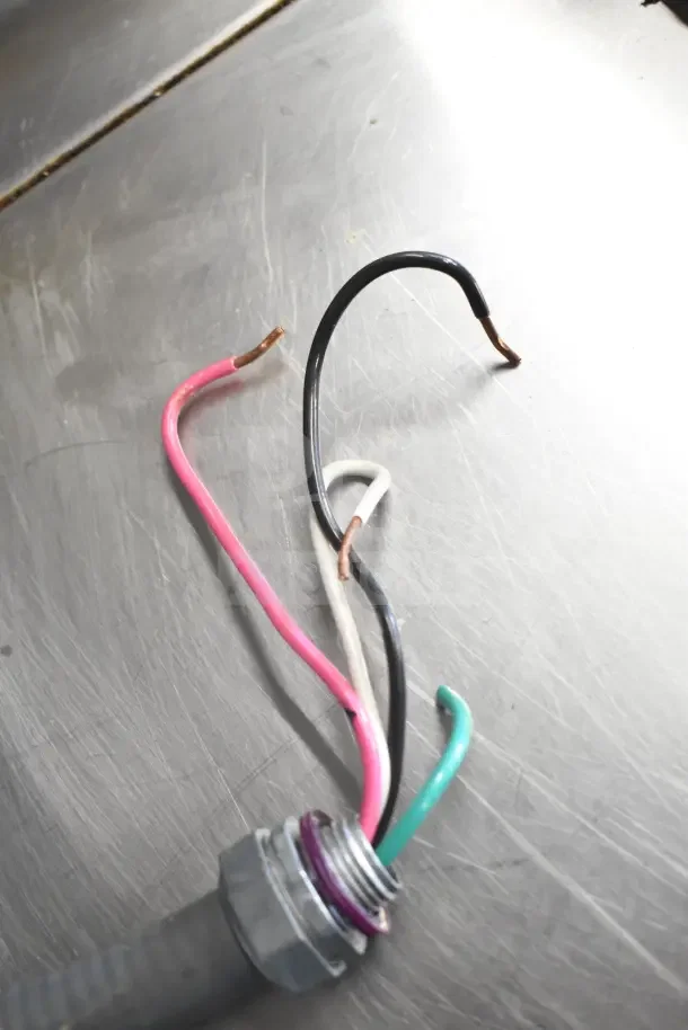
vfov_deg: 42.3
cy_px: 515
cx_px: 344
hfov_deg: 29.0
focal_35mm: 46
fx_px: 1332
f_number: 4.2
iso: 2800
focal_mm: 31
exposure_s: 1/50
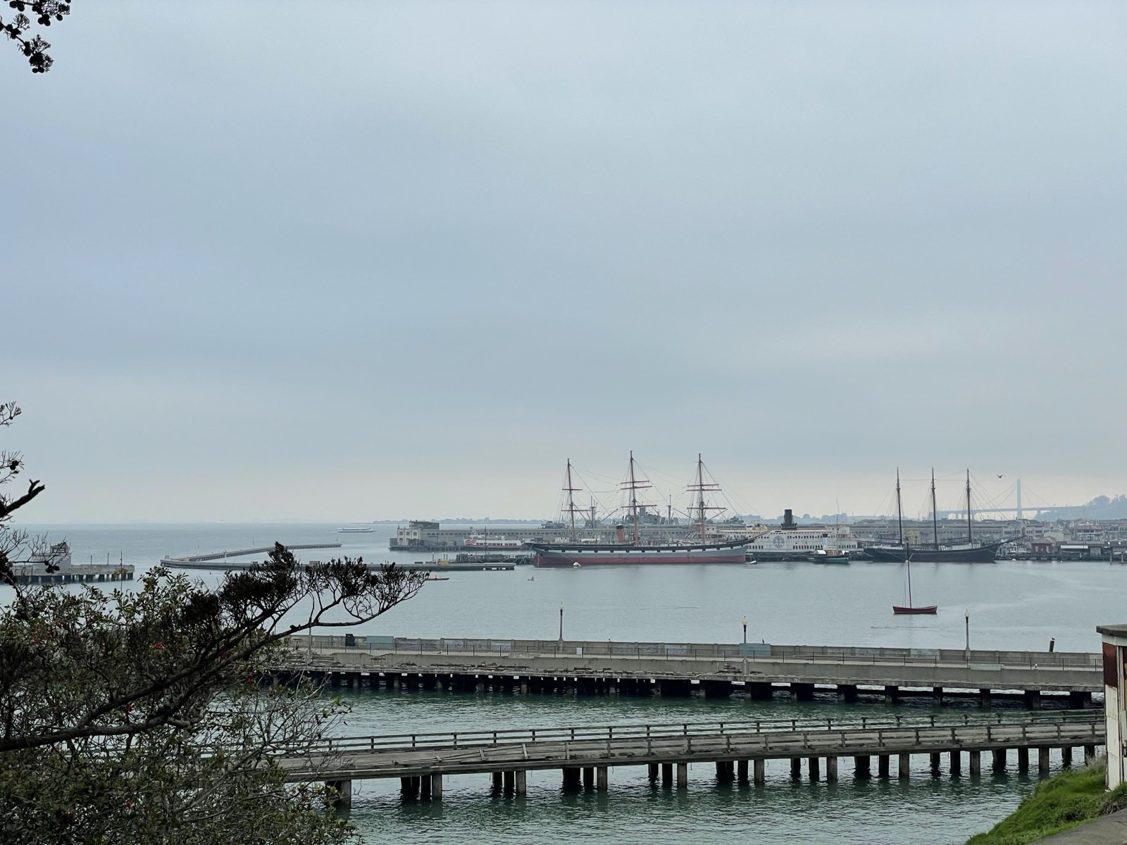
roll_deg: +0.8
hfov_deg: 36.8
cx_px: 564
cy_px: 422
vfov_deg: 28.0
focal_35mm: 52
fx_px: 1693
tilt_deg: +4.3
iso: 25
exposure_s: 1/716
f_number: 2
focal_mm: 6
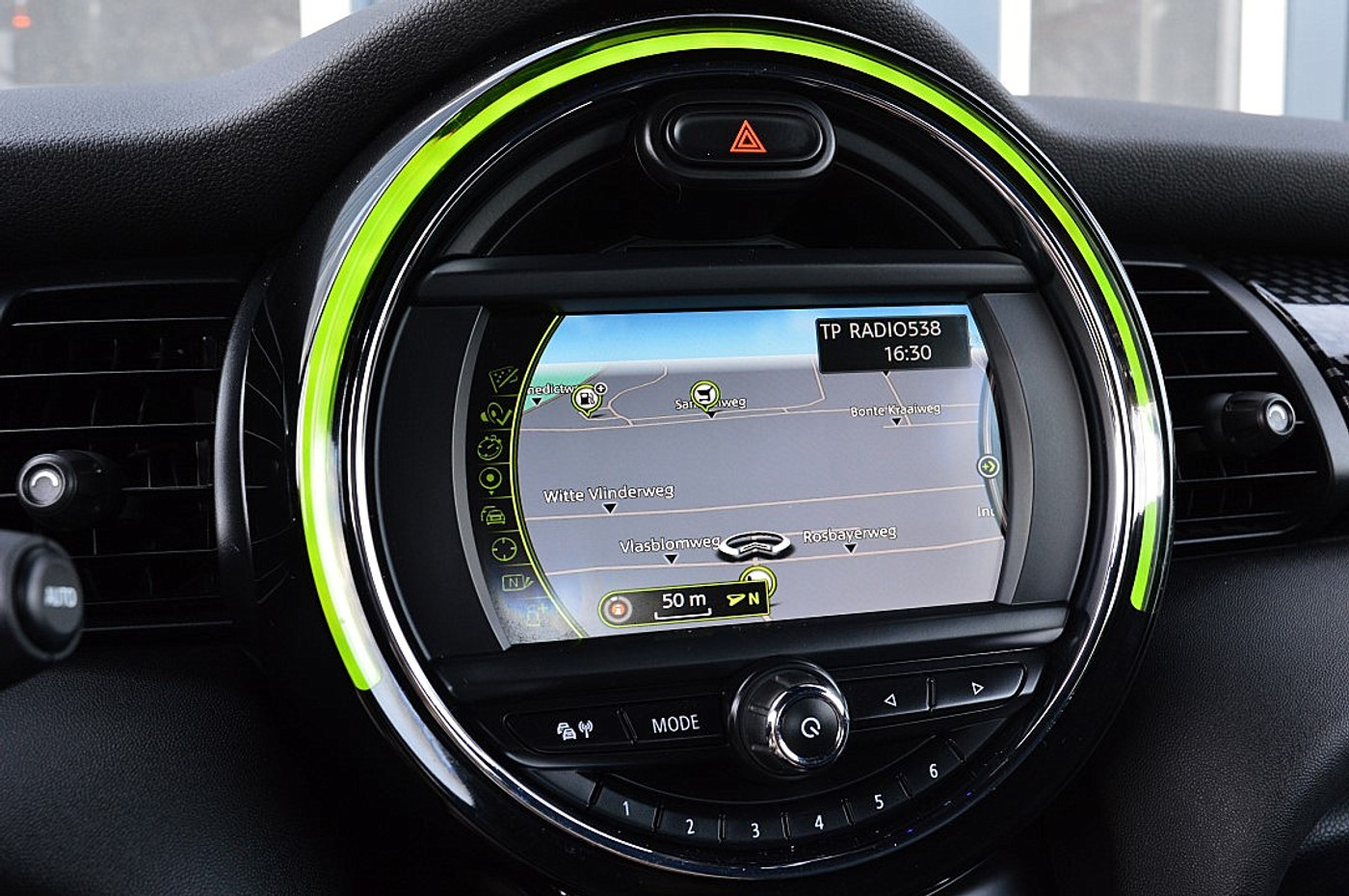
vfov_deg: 36.8
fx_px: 1347
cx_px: 674
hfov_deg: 53.2
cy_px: 448
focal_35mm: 36
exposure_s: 1/60
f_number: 8
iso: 800
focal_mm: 24
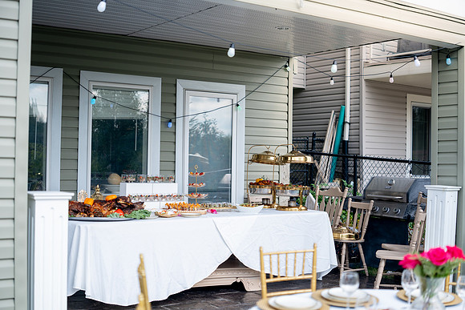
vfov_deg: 27.0
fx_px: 646
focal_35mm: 50
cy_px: 155
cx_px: 232
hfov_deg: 39.6
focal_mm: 50
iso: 100
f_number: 2
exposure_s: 1/1250
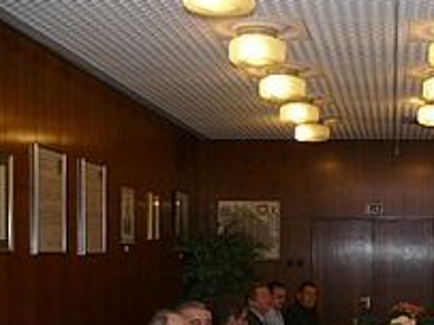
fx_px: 865
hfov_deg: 26.8
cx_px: 419
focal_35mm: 69
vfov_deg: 20.7
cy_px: 310
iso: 100
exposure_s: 1/30
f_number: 2.8
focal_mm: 7.4
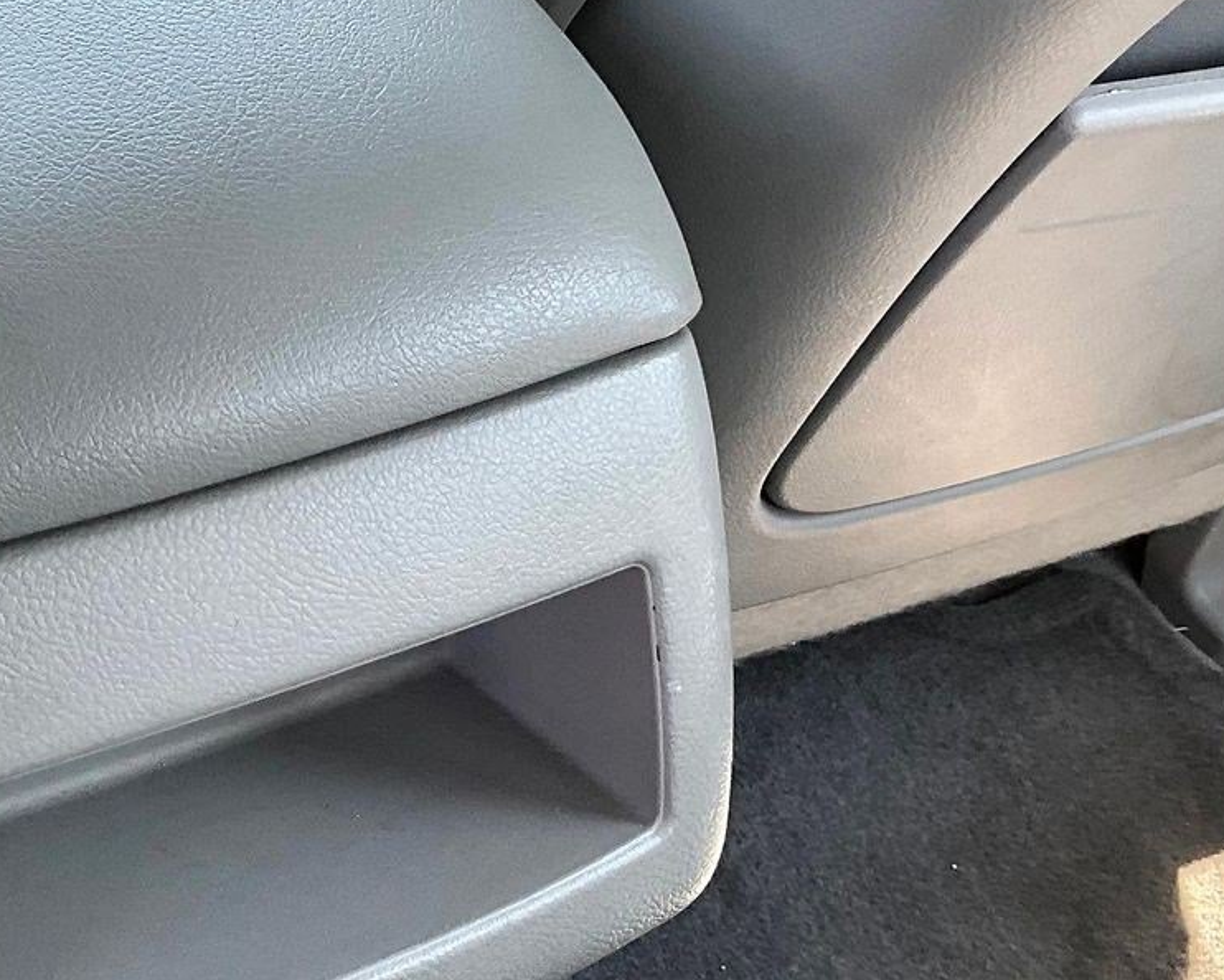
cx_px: 271
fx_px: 2210
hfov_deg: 30.3
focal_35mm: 61
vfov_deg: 25.0
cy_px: 521
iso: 50
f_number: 1.8
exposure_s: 1/122
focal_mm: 3
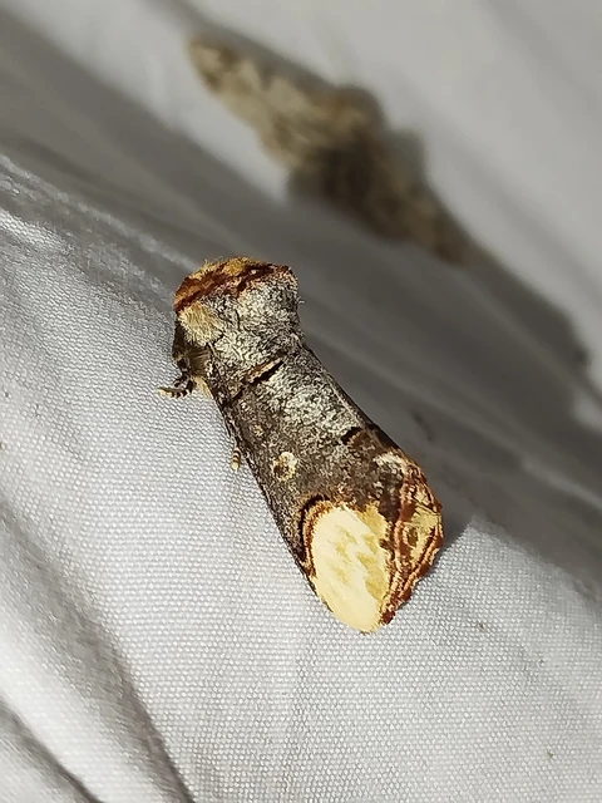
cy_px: 402
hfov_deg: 18.2
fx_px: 1878
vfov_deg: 24.1
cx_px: 301
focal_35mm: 81
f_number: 1.7
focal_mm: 5.31
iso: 125
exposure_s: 1/50
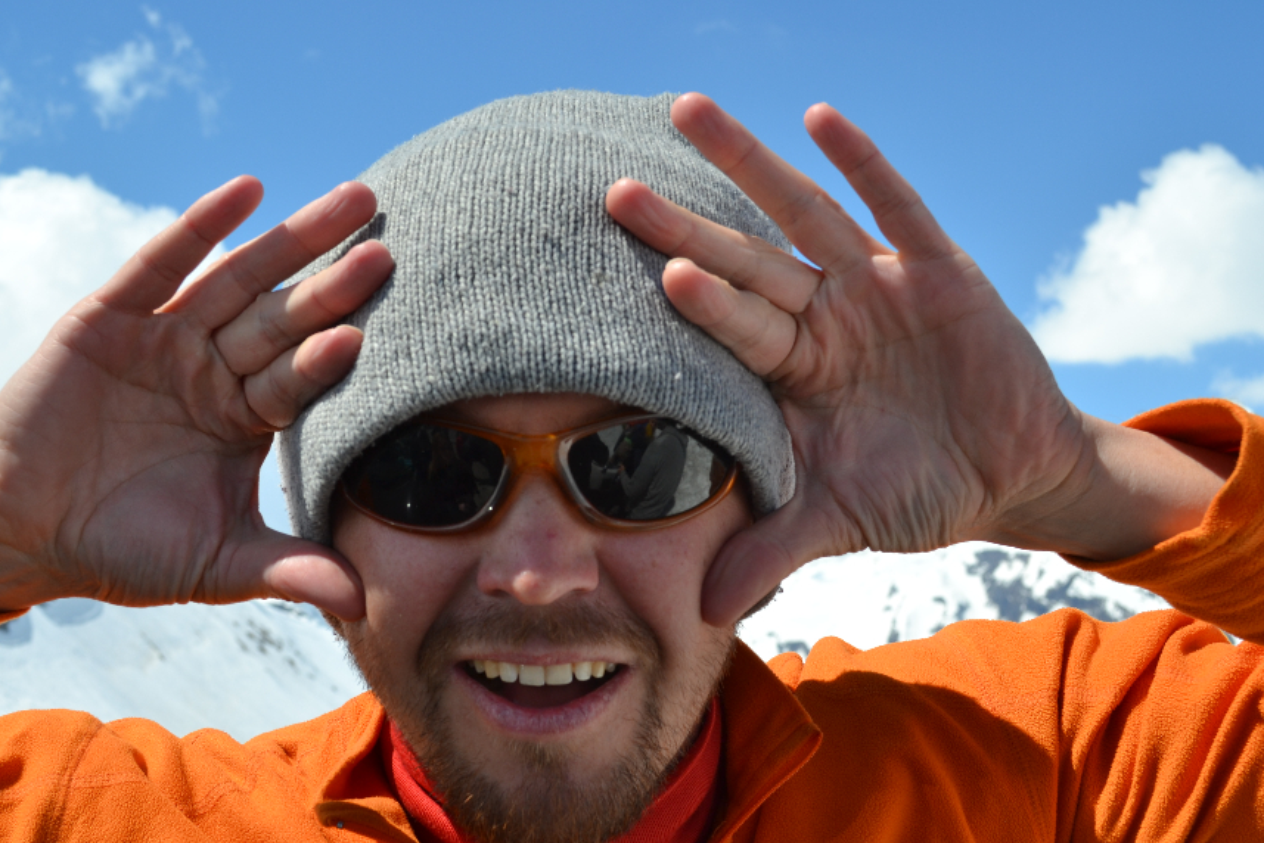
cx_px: 594
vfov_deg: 27.5
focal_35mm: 49
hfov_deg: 40.3
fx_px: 1721
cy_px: 480
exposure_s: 1/320
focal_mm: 28
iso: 100
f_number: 9
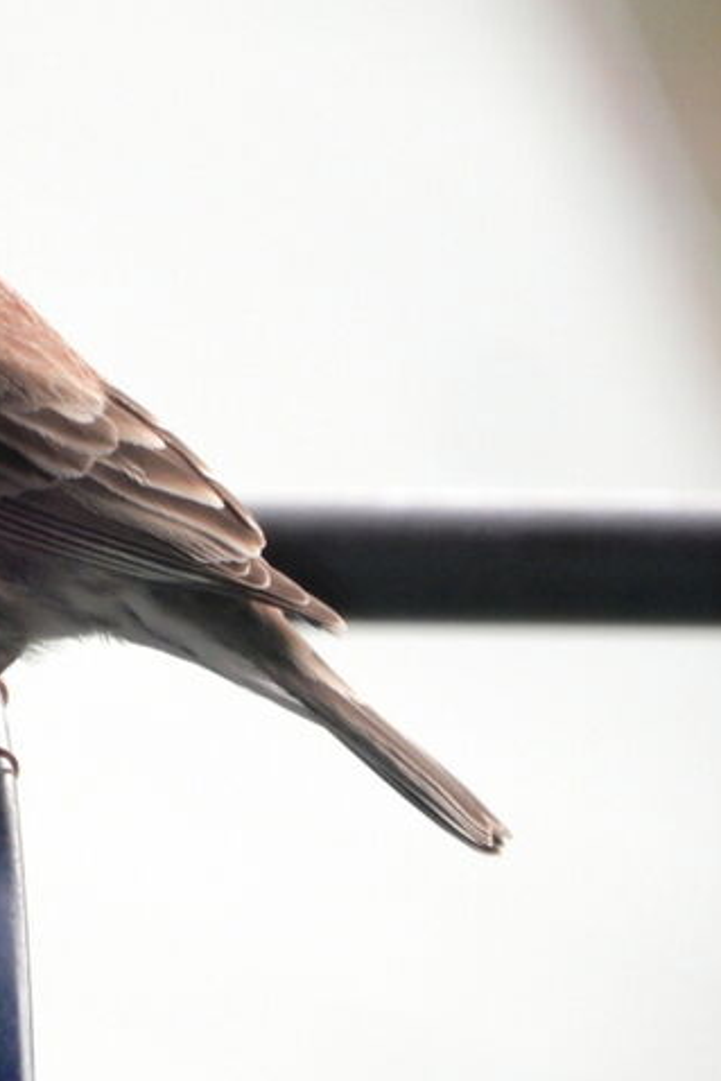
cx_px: 25
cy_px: 540
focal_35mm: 1003
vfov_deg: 2.1
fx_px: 30108
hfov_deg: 1.4
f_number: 6.9
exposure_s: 1/80
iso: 400
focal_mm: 128
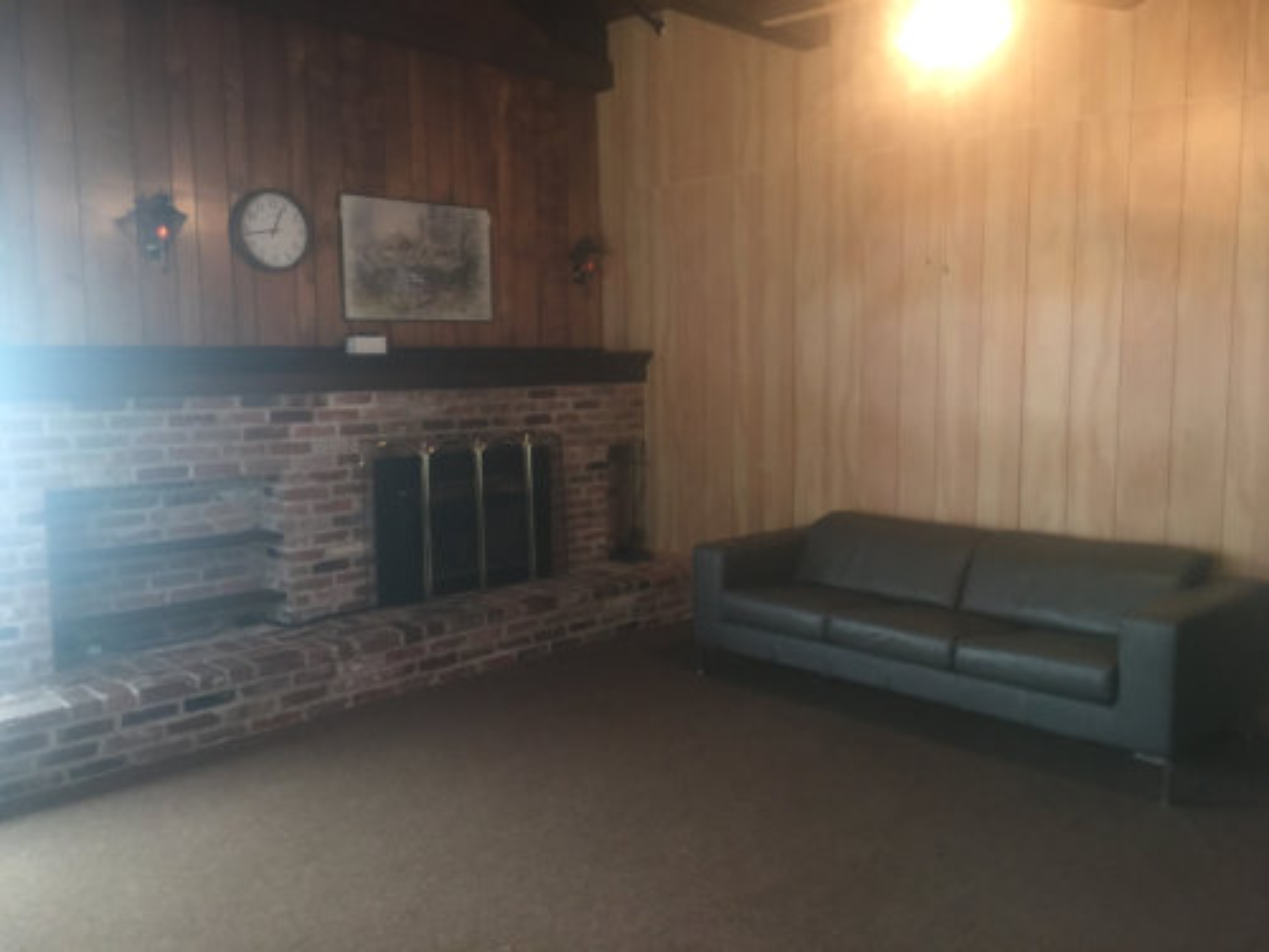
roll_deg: +0.2
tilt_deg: -7.2
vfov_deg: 48.2
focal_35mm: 29
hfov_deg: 61.7
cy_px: 476
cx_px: 634
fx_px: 1063
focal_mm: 4.15
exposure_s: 1/24
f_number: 2.2
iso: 125
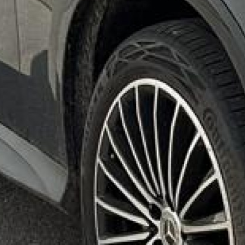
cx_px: 434
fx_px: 1361
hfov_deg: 9.8
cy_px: 50
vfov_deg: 10.3
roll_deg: -3.2
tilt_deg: -10.0
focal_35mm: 170
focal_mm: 3
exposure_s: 1/1342
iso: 16
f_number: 1.8
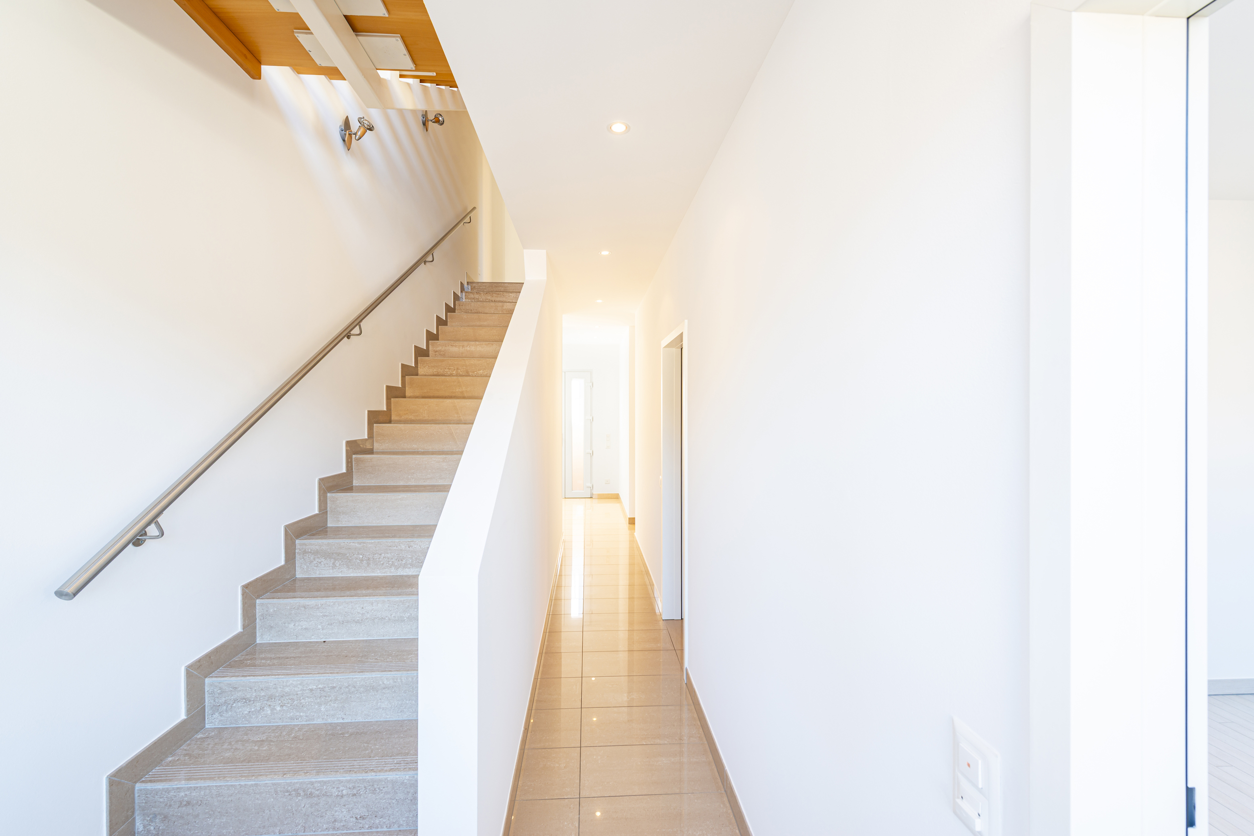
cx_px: 627
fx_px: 488
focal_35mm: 14
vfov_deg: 81.2
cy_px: 418
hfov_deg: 104.3
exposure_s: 1/2
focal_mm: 14
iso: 100
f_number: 9
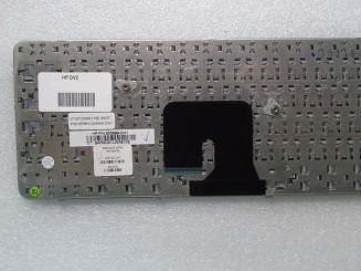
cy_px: 133
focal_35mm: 49
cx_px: 213
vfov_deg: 29.7
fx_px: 511
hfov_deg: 38.8
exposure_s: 1/40
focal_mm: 7.1
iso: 400
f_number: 6.5
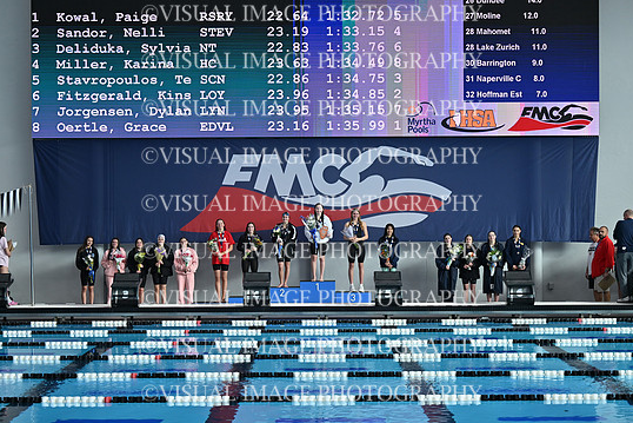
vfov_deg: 16.5
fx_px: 1460
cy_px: 227
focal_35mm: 83
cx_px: 312
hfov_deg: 24.5
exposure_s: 1/500
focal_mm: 77
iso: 250
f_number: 2.8
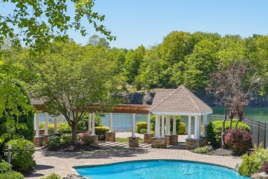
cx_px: 184
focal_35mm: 80
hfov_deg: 25.2
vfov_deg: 17.0
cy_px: 104
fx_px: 595
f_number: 8
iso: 100
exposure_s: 1/250
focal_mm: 35
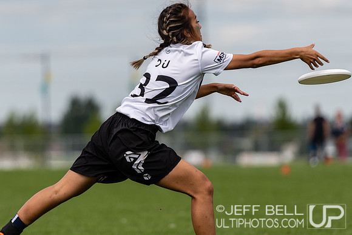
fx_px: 3840
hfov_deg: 5.2
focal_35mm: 393
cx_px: 175
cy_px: 88
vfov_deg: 3.5
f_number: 2.8
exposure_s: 1/2500
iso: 100
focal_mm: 200
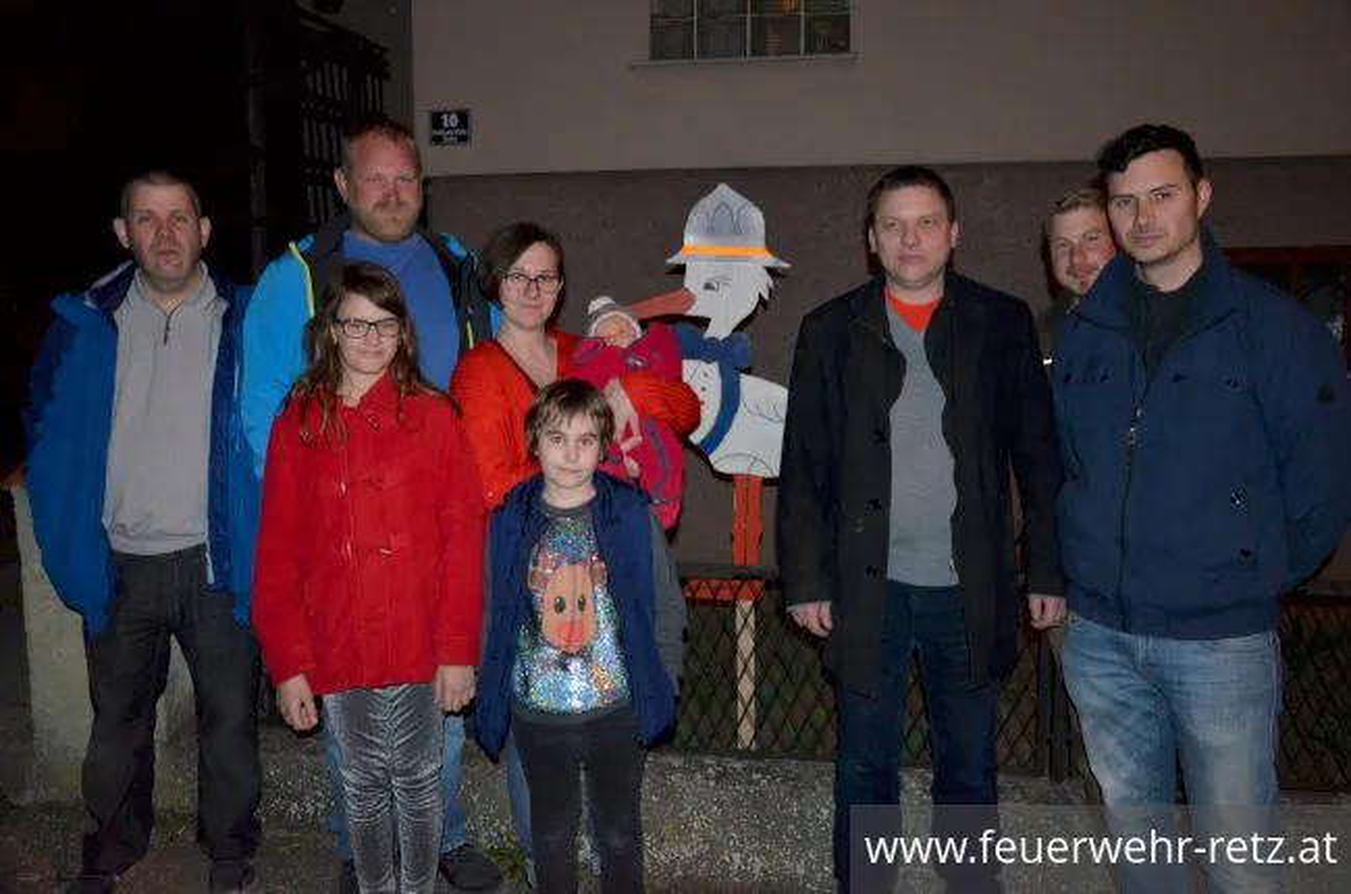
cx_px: 676
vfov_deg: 39.8
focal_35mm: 33
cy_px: 447
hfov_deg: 57.3
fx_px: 1235
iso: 3200
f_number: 3.8
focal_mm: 22
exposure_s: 1/60
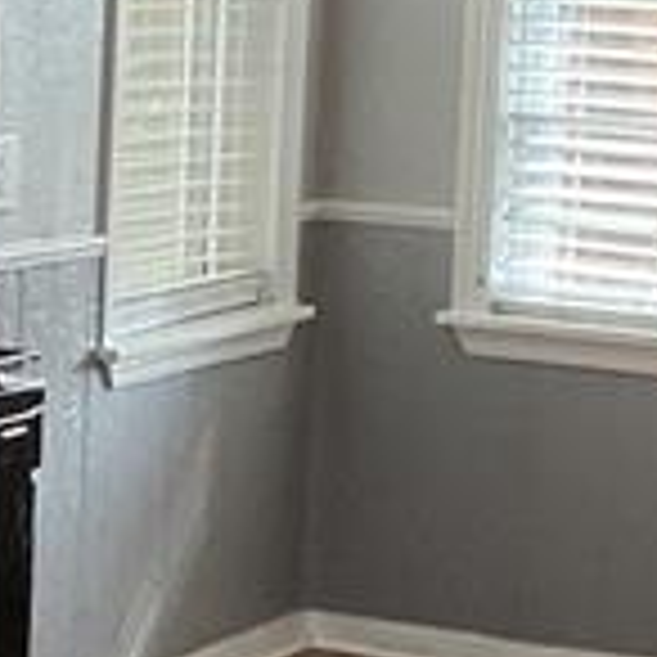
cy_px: 328
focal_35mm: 180
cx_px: -284
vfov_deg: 9.7
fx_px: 3865
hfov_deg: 9.5
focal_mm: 3
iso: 160
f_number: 1.8
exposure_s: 1/60
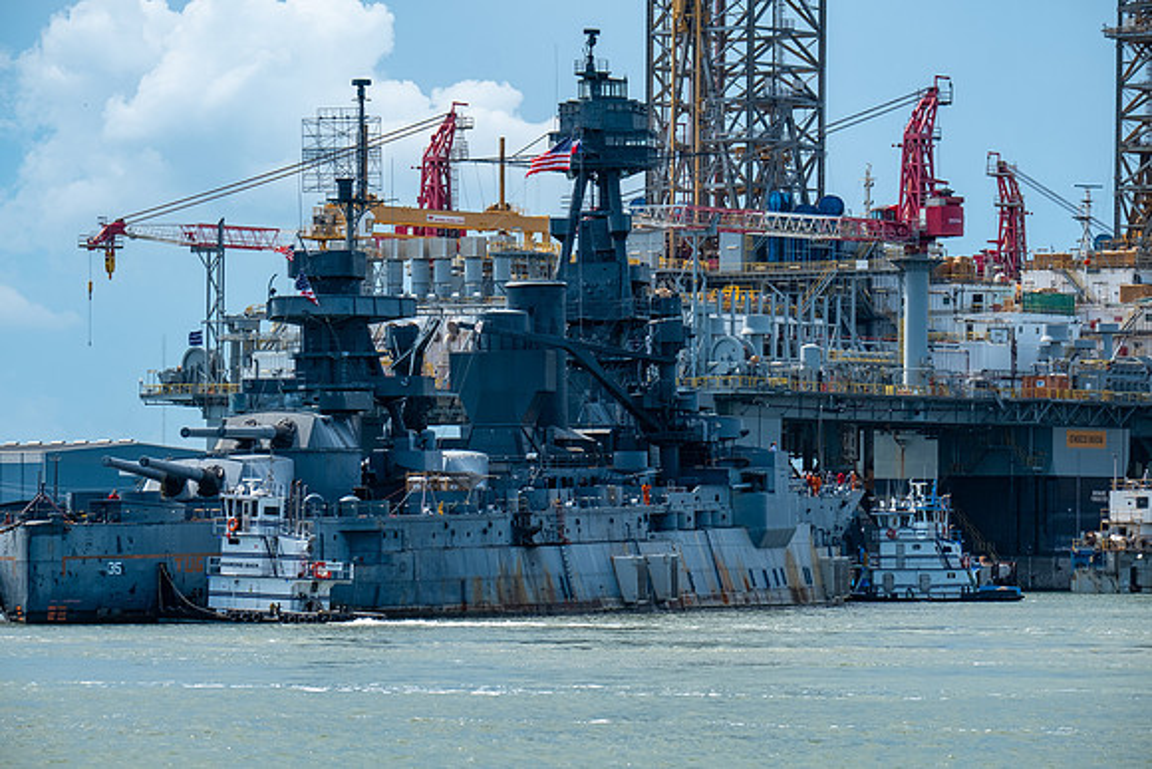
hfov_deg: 11.8
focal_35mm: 174
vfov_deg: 7.9
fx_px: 5569
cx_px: 576
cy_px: 384
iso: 200
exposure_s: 1/450
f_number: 7.1
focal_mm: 115.9
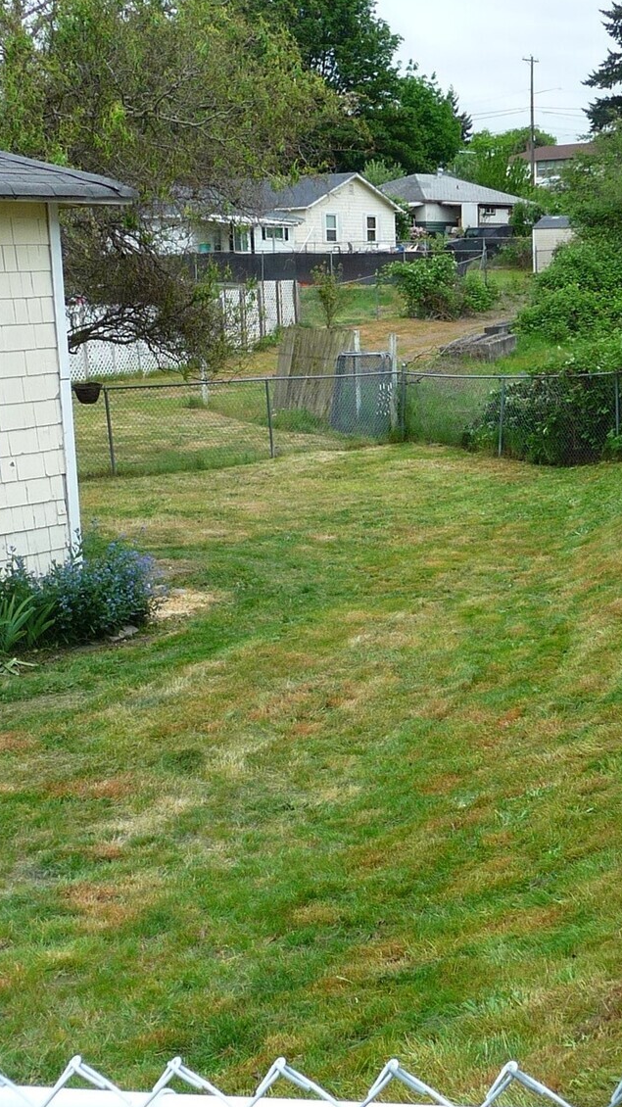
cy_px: 630
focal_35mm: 50
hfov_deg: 23.5
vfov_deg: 41.2
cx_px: 506
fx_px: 1467
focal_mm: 4.7
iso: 100
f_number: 3.3
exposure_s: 1/400
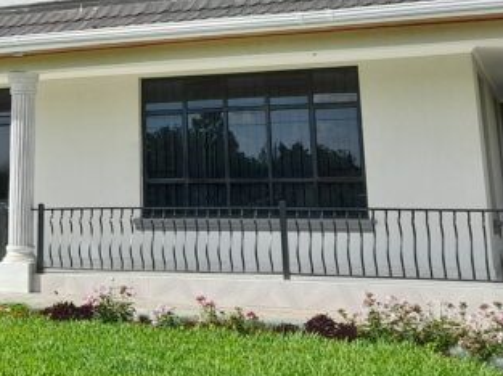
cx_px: 100
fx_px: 929
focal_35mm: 64
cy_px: -10
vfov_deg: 22.0
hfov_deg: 29.6
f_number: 2
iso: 20
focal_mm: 4.6
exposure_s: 1/468
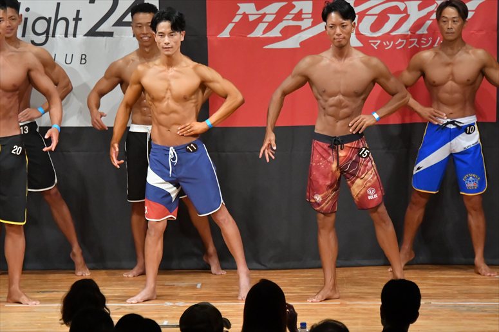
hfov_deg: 7.2
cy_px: 166
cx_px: 250
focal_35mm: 285
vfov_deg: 4.8
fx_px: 3949
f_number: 5.6
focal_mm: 190
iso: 9000
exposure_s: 1/400
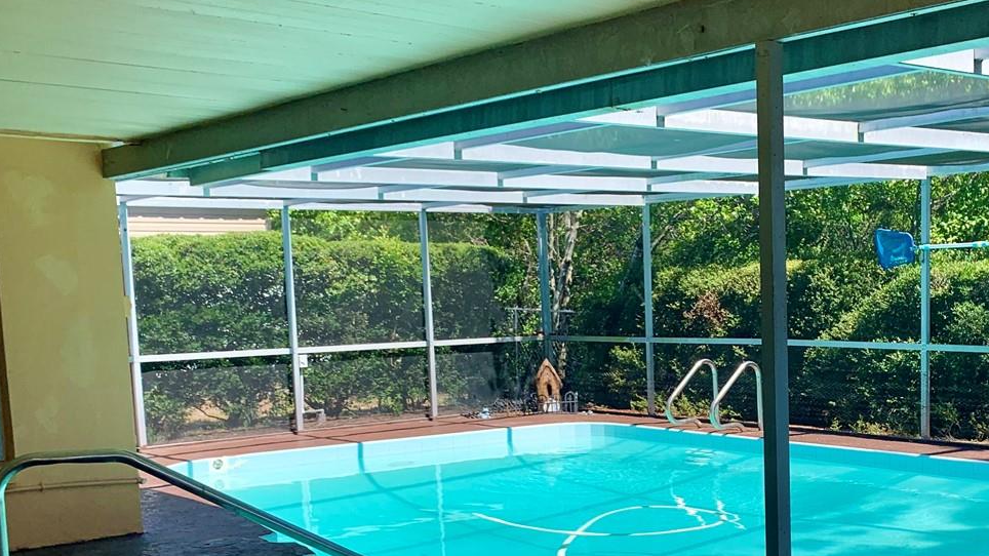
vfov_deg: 25.1
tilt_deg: -8.8
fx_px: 1232
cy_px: 435
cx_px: 751
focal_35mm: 47
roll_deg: +1.7
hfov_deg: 42.3
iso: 25
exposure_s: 1/903
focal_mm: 4.25
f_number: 1.8
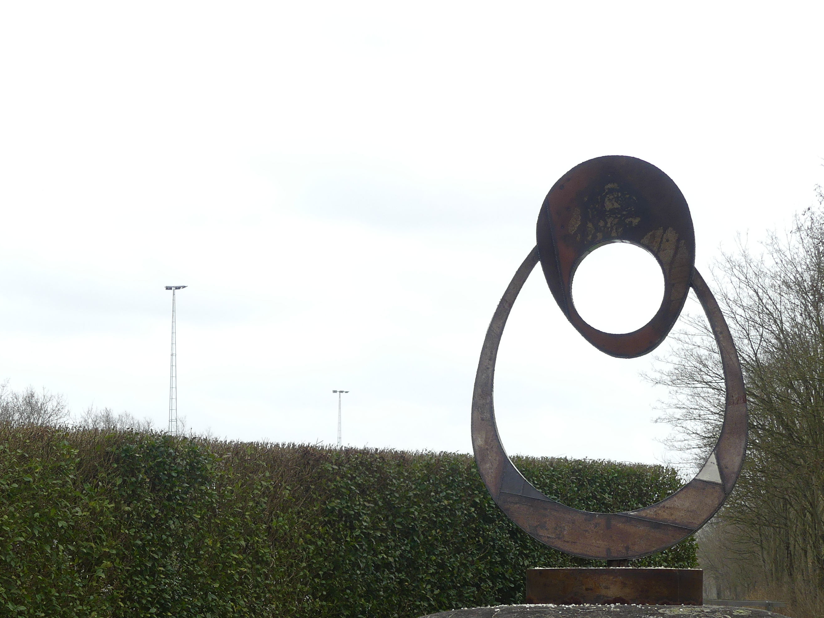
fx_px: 2809
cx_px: 372
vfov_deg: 12.5
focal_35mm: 118
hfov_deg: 16.7
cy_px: 452
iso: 100
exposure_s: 1/200
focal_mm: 14
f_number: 4
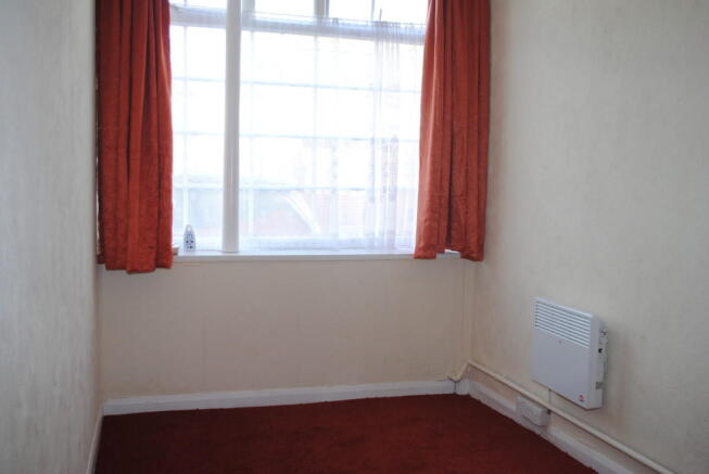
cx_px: 354
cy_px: 237
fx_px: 651
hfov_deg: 57.2
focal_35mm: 33
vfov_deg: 40.1
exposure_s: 1/80
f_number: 4.5
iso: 200
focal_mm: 22
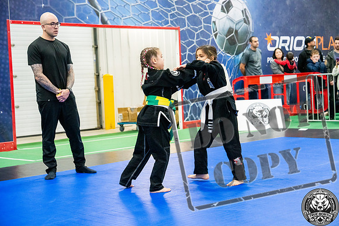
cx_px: 170
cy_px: 113
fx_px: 659
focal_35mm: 70
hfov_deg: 28.8
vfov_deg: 19.5
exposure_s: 1/400
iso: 6400
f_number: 4
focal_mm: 70
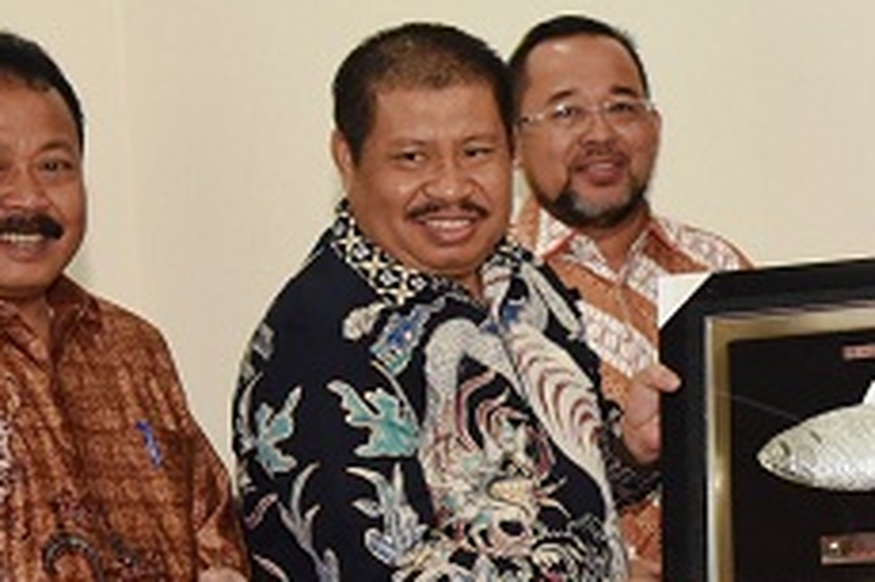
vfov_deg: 10.0
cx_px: 791
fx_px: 3327
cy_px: 418
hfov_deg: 14.8
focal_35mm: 137
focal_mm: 45
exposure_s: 1/60
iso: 3200
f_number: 10
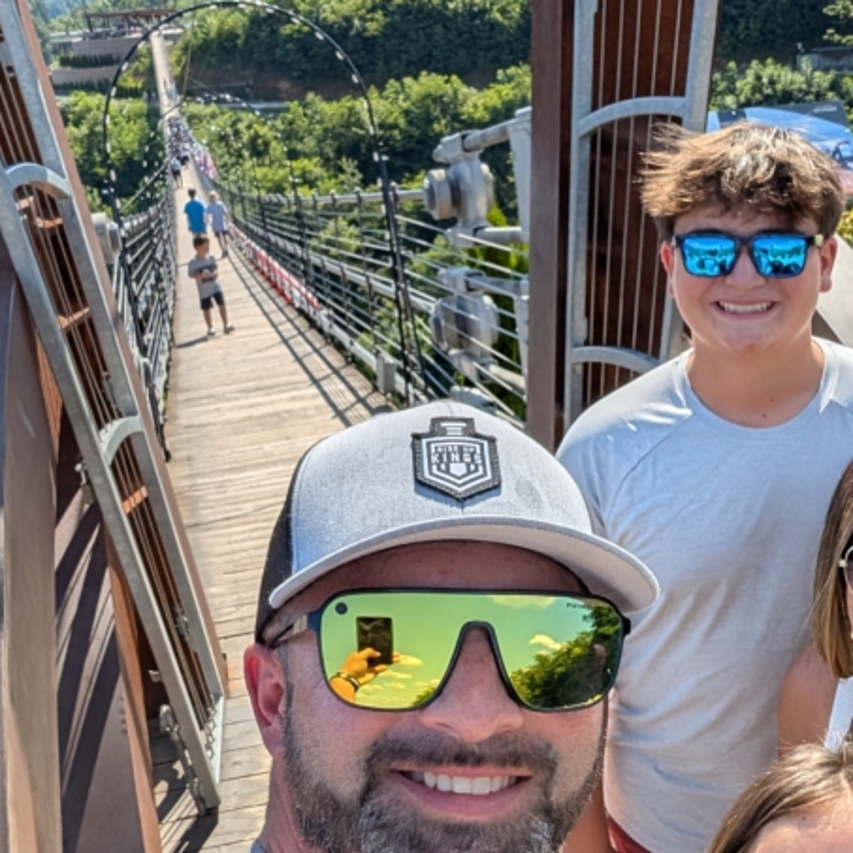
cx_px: 497
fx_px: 1171
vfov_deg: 40.0
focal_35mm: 42
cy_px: 454
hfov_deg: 39.9
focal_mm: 2.74
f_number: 2.2
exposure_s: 1/2392
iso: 53
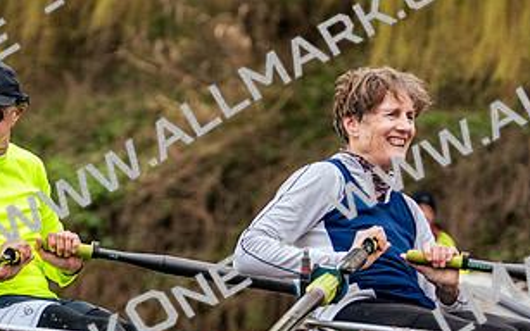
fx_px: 6573
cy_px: 249
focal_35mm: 455
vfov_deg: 2.9
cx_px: 200
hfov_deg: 4.6
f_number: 6.3
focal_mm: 236
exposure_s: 1/2000
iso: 2000
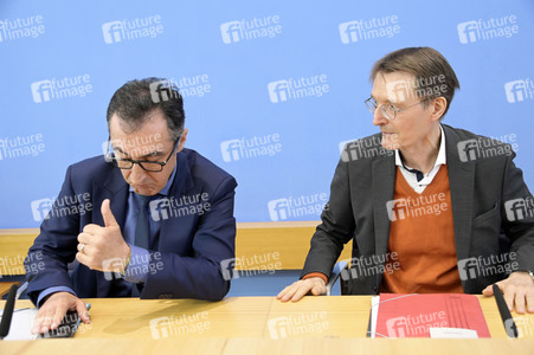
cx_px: 267
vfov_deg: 35.0
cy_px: 178
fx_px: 563
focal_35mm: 38
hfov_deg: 50.7
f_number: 5
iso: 3200
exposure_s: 1/400
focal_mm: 38
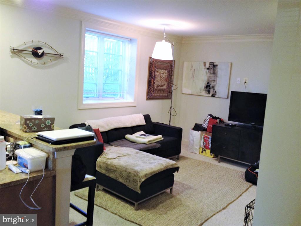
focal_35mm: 35
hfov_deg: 52.6
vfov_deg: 40.7
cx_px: 150
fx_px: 304
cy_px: 113
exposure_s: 1/20
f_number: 2.4
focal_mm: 4.28
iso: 160
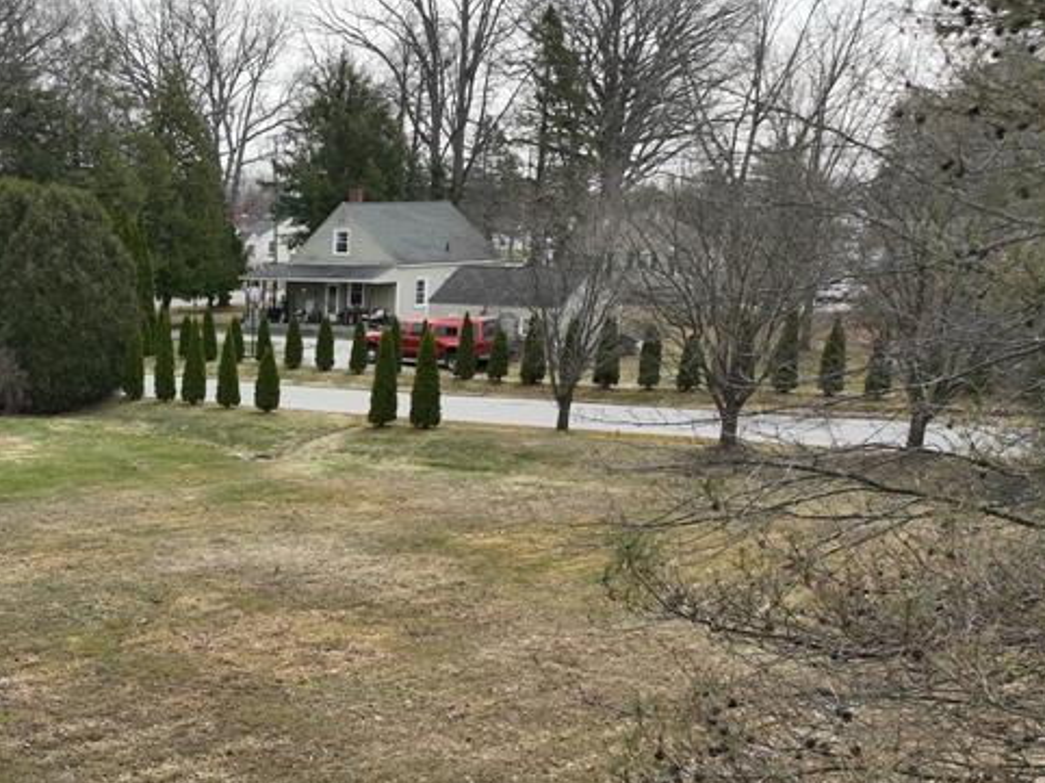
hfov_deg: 34.6
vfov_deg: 27.6
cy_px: 686
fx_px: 1539
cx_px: 33
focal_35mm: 51
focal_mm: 12.29
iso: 200
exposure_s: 1/2000
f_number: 2.8
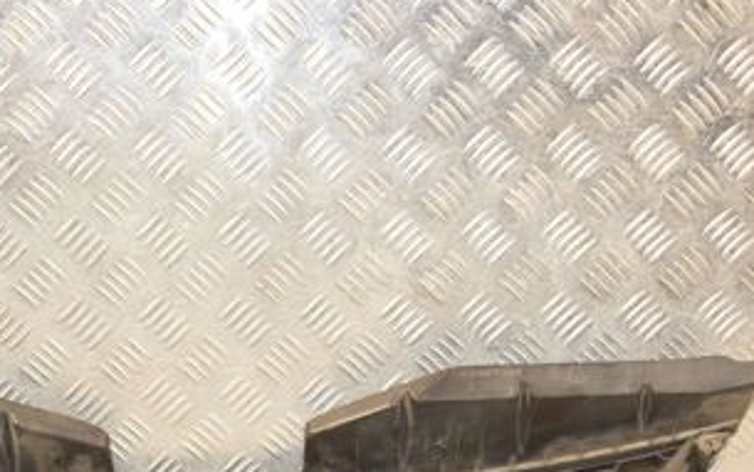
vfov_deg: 16.7
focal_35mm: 77
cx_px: 247
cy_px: 432
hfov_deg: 26.6
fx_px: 1583
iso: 800
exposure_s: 1/200
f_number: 5
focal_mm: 24
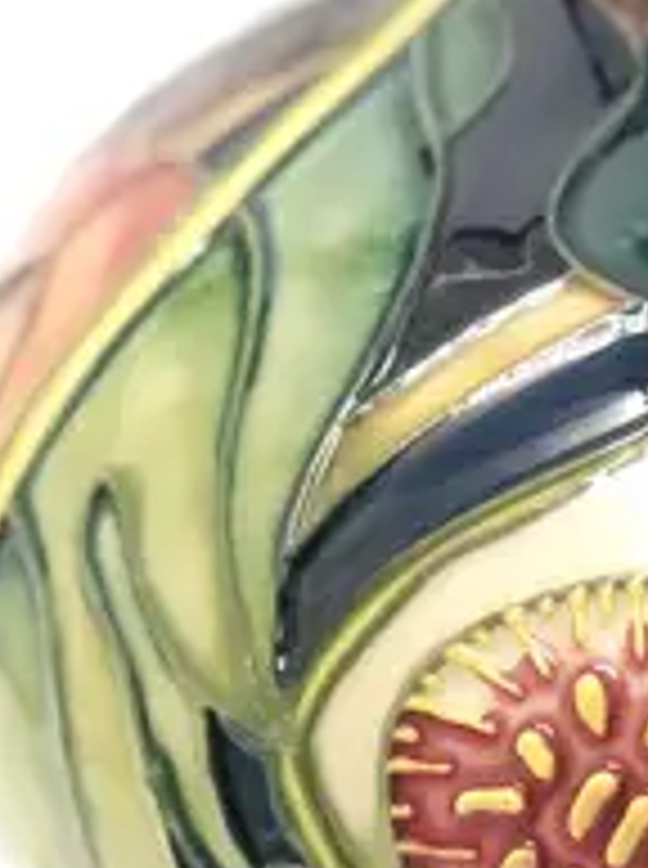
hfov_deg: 4.8
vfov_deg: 6.5
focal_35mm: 303
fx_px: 7588
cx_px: 1310
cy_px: 864
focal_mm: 6.6
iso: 32
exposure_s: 1/100
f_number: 2.8
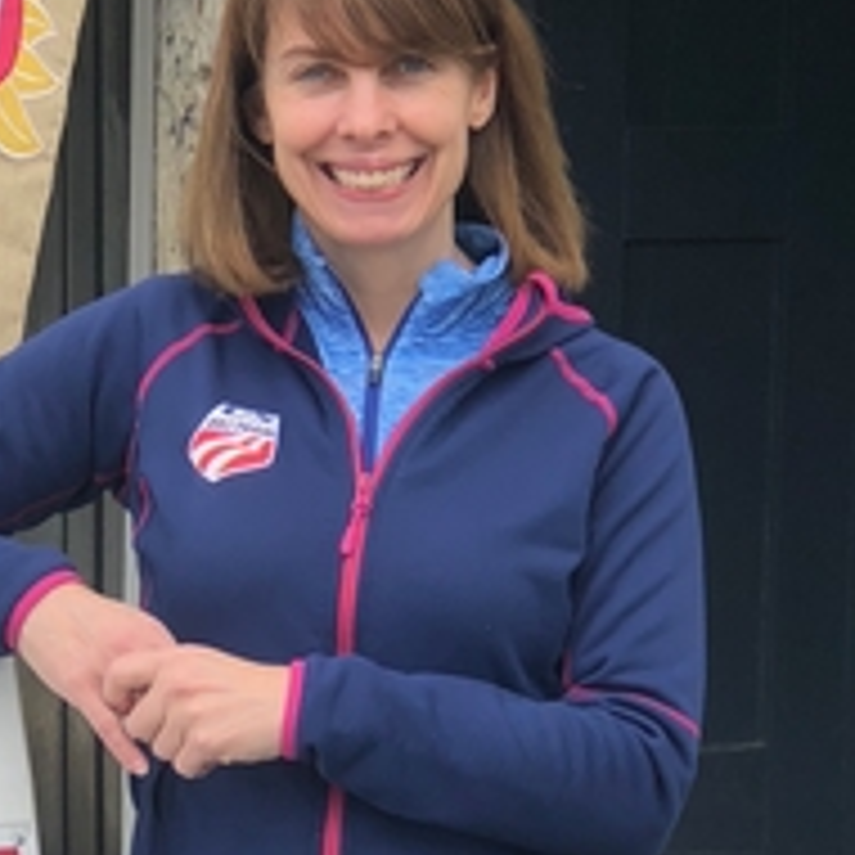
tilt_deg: -7.0
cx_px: 140
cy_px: 610
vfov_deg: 9.9
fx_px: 4946
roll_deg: +0.1
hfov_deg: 9.8
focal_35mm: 177
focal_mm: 6.6
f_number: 2.8
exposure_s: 1/496
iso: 20
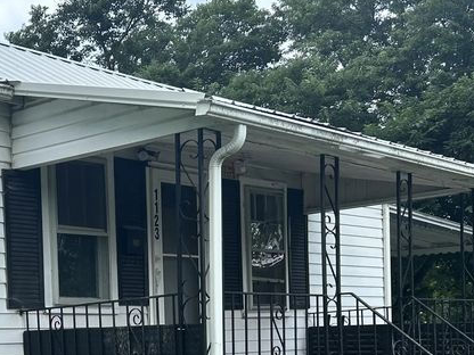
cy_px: 342
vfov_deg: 22.2
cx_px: 70
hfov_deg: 29.3
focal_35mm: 64
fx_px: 876
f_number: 1.5
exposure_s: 1/1645
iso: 50
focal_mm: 5.7
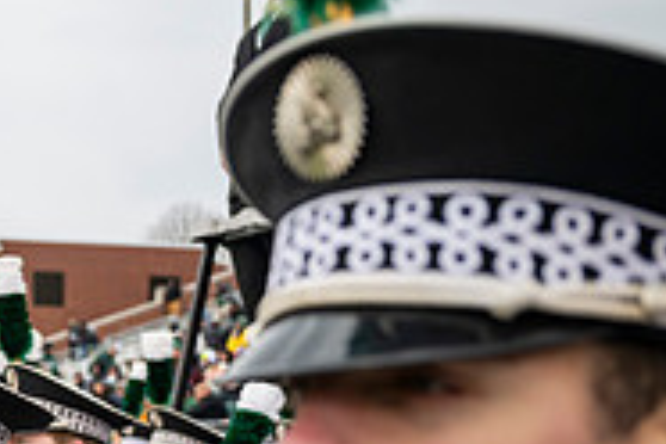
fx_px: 1387
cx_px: -326
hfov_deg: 22.3
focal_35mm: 75
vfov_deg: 17.6
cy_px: 474
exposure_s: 1/500
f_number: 2.8
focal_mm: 24
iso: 160
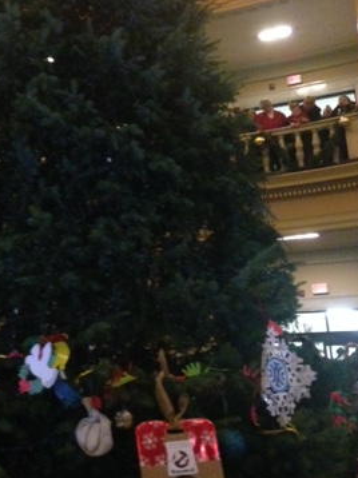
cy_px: 160
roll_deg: +1.7
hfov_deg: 24.5
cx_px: 90
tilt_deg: +15.0
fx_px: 815
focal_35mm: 59
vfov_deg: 32.5
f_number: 2.4
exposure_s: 1/15
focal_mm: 4.12
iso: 800
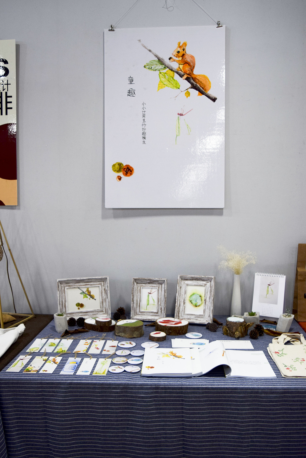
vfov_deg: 55.1
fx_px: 440
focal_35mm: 34
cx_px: 153
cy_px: 229
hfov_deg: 38.4
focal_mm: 23
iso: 500
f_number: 4
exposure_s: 1/60
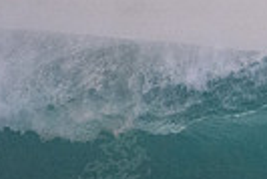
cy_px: 178
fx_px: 24197
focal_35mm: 3259
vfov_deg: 0.4
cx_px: 556
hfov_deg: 0.6
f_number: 5.6
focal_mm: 500
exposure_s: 1/2000
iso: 2500
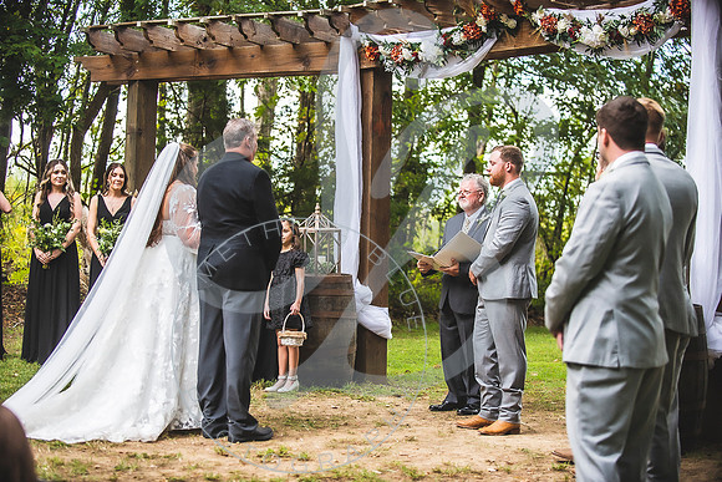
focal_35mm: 78
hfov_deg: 26.0
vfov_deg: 17.5
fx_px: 1565
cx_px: 361
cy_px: 241
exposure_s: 1/640
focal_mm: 78
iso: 500
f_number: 2.8
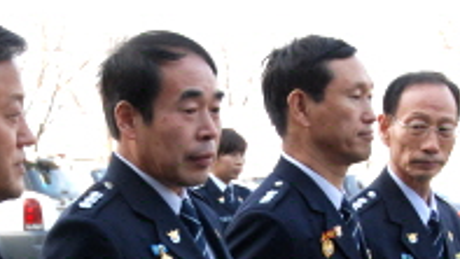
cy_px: 312
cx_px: 201
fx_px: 2148
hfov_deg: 12.2
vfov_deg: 6.9
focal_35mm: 176
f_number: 8
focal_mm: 44
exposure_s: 1/250
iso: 800
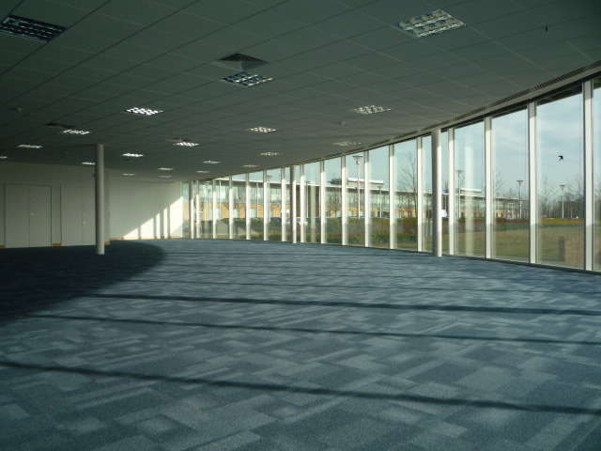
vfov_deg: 46.8
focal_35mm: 30
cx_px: 300
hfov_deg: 60.0
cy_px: 226
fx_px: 521
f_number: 4
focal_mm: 5.2
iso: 100
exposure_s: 1/400
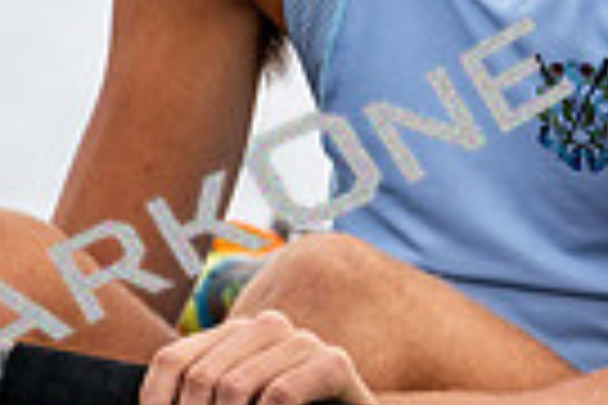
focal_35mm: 1716
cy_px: 4
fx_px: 28979
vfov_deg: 0.8
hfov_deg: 1.2
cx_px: 437
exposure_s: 1/2500
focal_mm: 400
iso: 320
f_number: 4.5
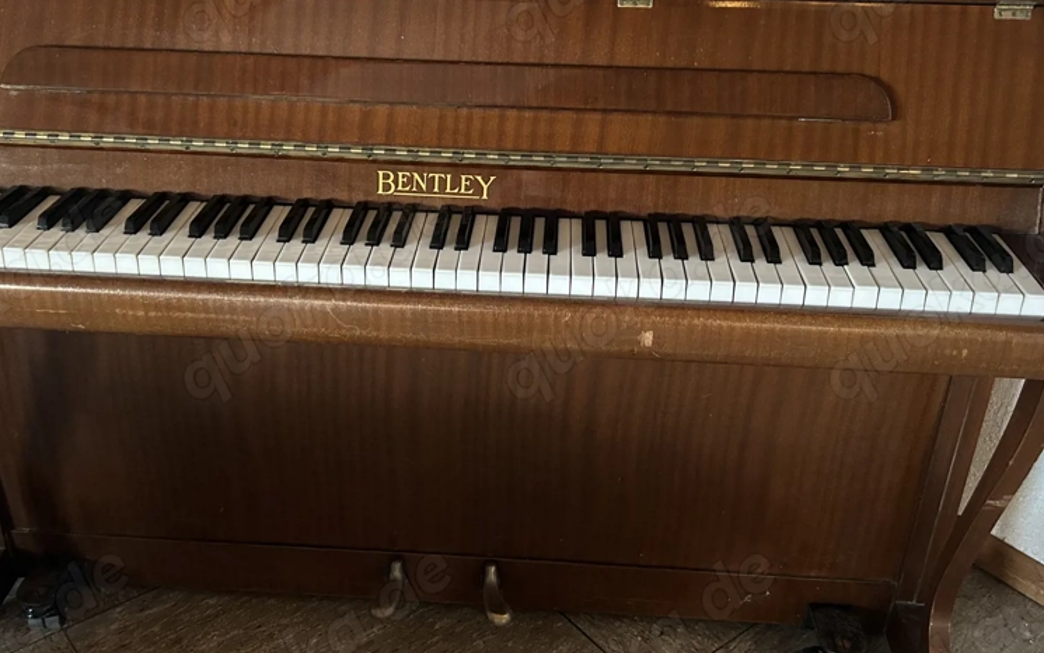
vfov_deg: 34.5
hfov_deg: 52.7
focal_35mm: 37
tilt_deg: -31.6
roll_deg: +0.1
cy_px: 315
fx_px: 1053
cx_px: 485
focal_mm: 5.7
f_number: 1.5
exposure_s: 1/35
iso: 640
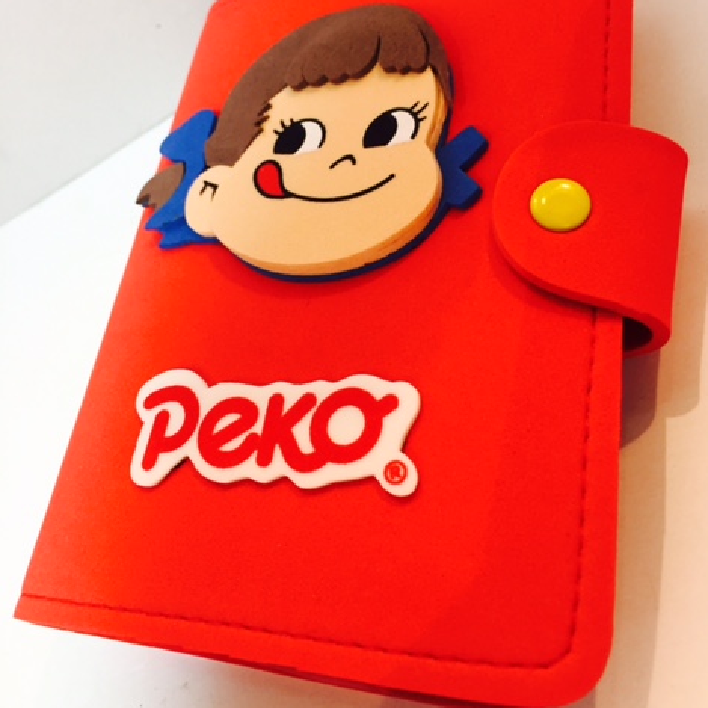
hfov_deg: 47.2
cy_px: 263
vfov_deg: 46.8
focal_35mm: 35
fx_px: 810
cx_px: 359
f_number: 2.2
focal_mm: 4.15
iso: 160
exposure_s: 1/33
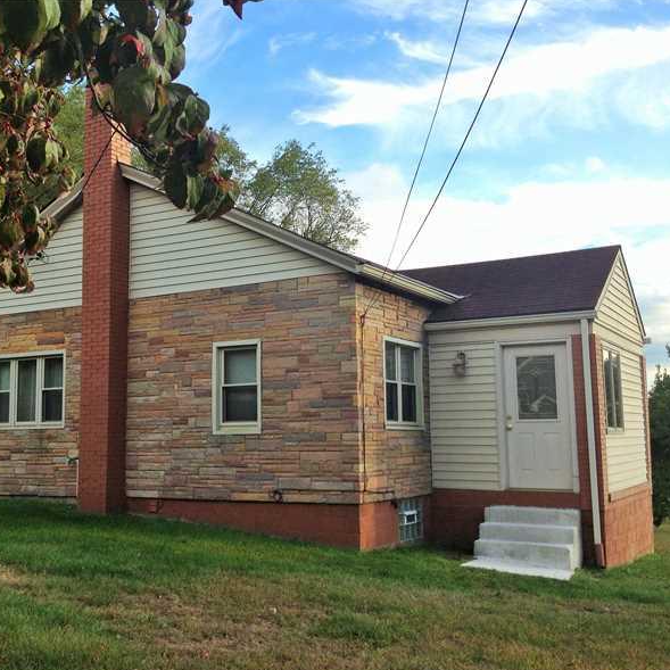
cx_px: 282
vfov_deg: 40.0
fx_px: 920
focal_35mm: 42
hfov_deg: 39.9
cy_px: 337
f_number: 2.4
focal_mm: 4.28
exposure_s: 1/456
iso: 50
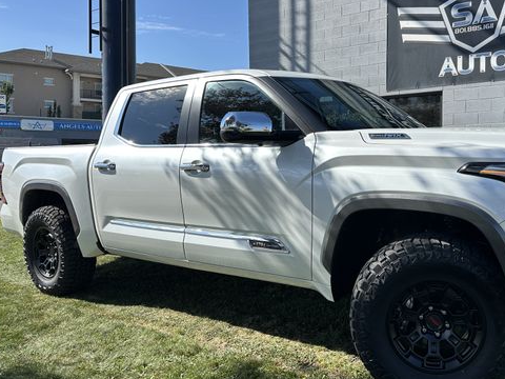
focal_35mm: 32
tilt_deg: +0.2
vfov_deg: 44.1
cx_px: 326
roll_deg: +1.2
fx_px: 467
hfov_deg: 55.9
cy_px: 164
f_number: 1.78
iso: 80
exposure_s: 1/1949
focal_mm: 6.86
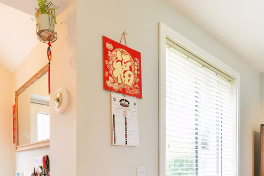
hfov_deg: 62.2
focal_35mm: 29
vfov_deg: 40.2
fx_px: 213
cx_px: 90
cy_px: 171
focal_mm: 14
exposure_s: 1/15
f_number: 8
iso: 250
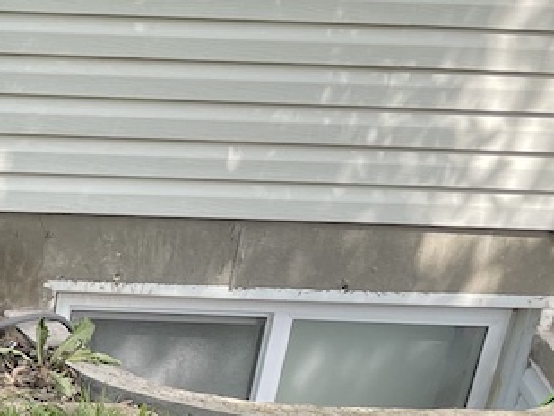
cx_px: -342
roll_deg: -2.3
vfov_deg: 14.1
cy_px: 520
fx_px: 1617
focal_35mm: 101
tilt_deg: -24.3
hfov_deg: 17.0
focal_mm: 4.2
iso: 32
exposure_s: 1/498
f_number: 1.6
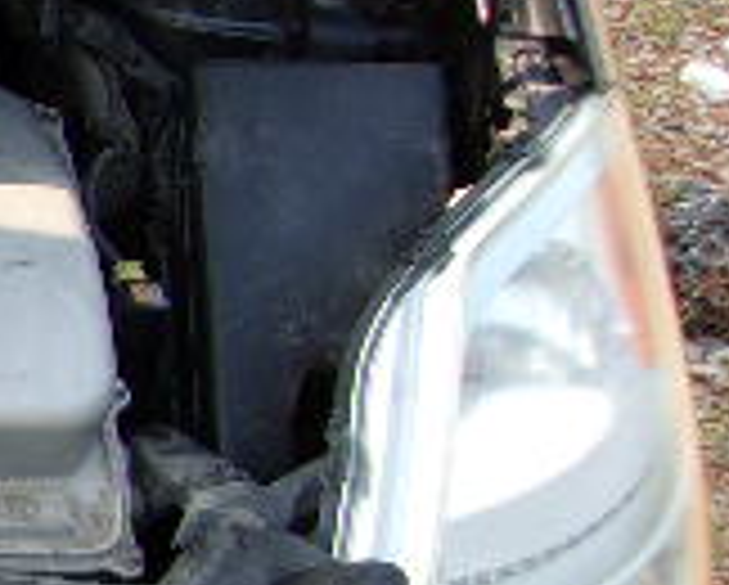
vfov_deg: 14.7
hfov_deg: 15.4
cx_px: -657
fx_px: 2247
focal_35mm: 104
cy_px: 477
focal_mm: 4.9
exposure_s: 1/200
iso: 80
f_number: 3
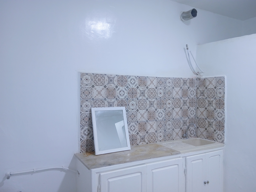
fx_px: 207
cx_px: 128
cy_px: 96
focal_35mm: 28
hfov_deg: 63.4
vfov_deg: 49.9
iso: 257
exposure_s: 1/33.3
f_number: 1.8
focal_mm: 3.98
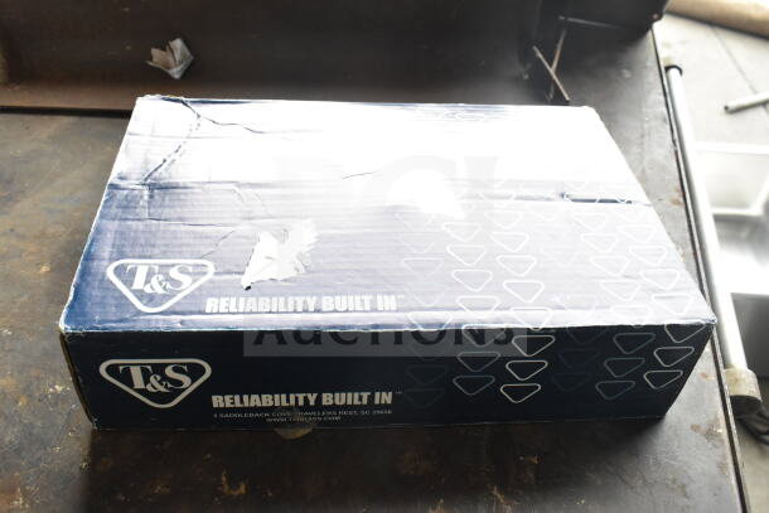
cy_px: 256
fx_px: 705
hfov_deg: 57.2
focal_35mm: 33
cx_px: 384
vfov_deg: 40.0
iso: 1600
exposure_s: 1/200
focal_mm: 22
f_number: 7.1
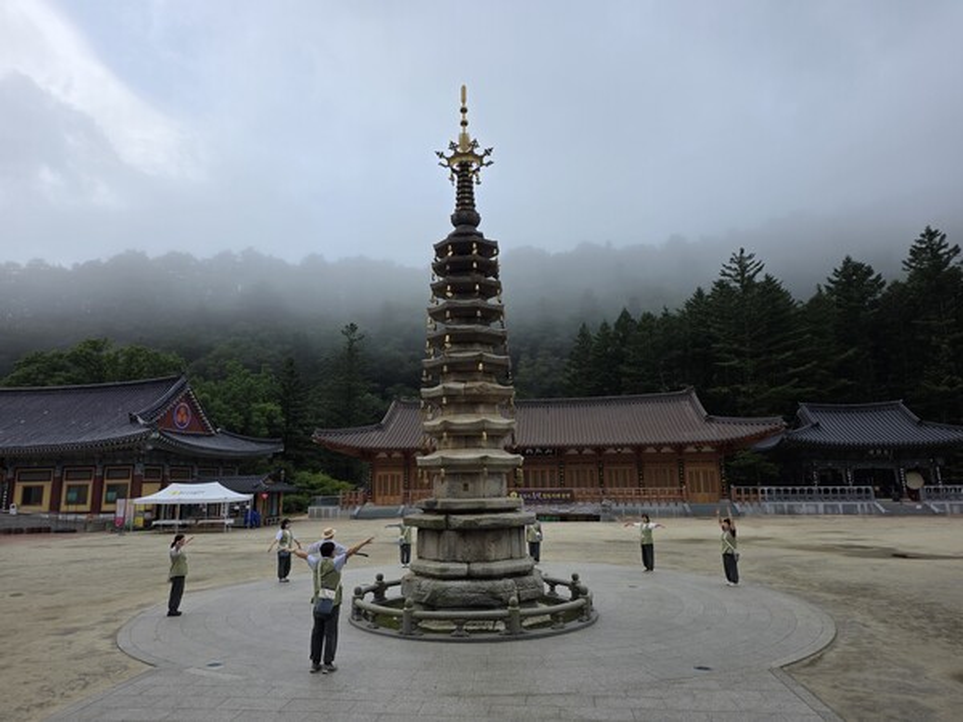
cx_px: 482
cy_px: 361
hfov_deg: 73.9
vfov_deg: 58.9
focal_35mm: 23
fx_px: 640
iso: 80
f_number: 1.7
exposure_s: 1/1677
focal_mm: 6.3
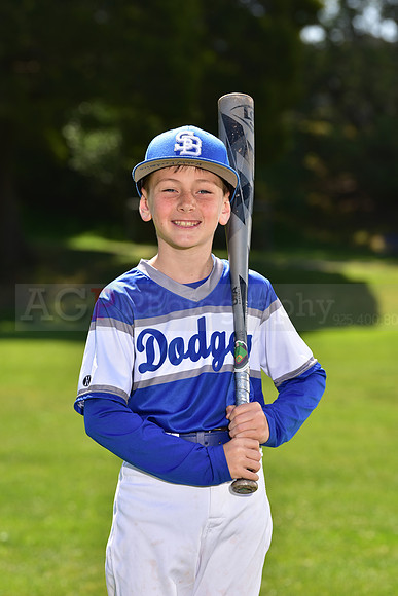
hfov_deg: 9.2
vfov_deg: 13.7
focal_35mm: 150
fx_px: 2486
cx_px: 199
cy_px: 298
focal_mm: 150
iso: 80
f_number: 6.3
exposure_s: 1/200
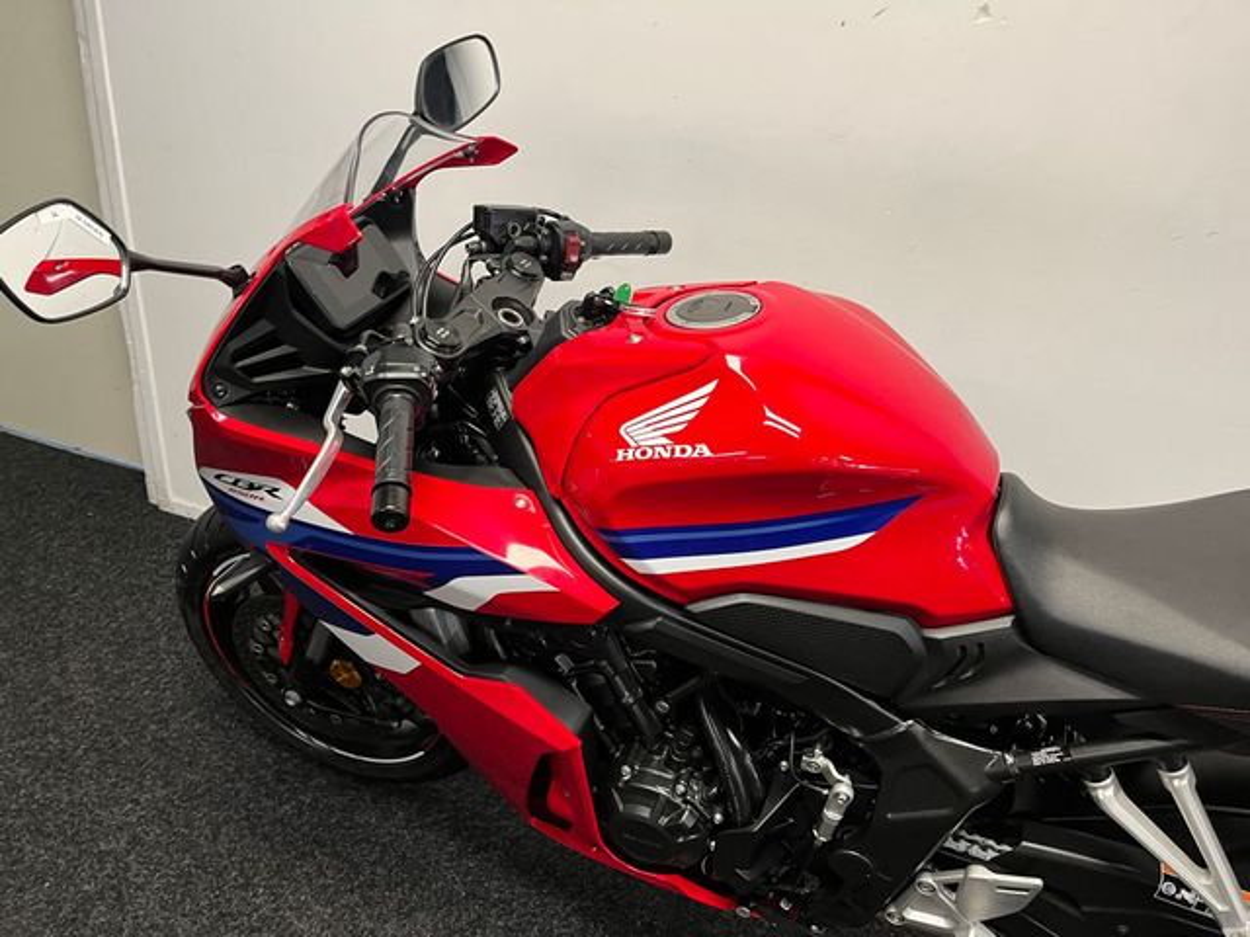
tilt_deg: -27.2
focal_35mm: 26
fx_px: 939
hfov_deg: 67.3
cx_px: 625
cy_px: 468
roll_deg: -3.8
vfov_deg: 53.1
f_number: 1.6
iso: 100
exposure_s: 1/50
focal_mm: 5.1
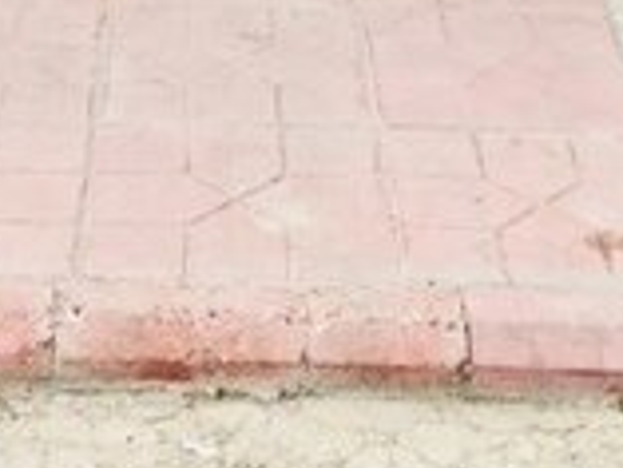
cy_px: -490
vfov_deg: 11.0
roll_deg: -1.2
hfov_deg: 16.0
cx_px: 71
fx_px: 2197
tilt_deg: -9.0
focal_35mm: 122
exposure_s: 1/280
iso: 32
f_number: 2.2
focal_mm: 4.15
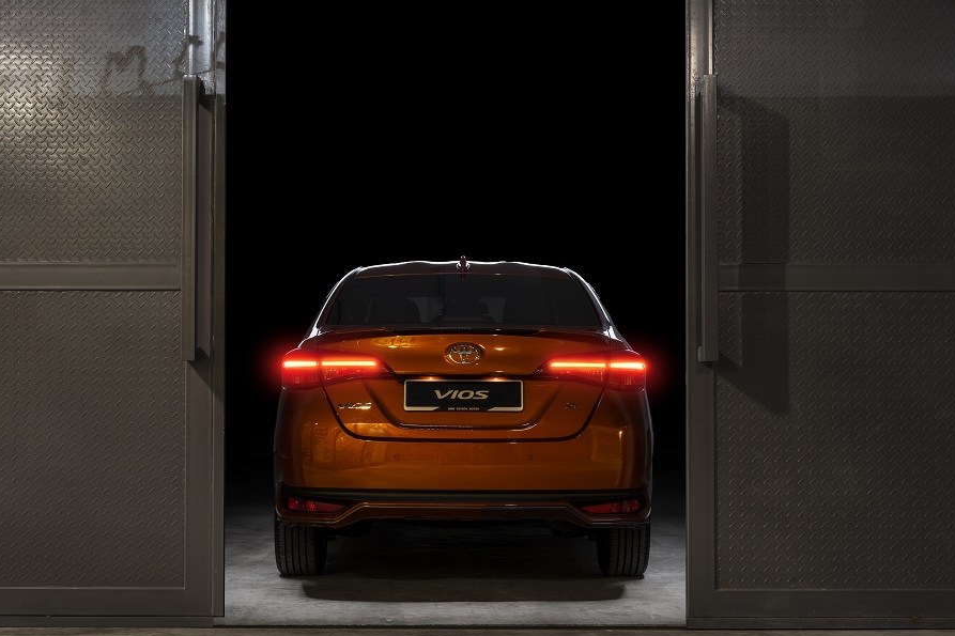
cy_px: 339
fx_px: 1485
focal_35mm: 56
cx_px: 460
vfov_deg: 24.2
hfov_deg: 35.6
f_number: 14
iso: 100
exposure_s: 20
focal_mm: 50
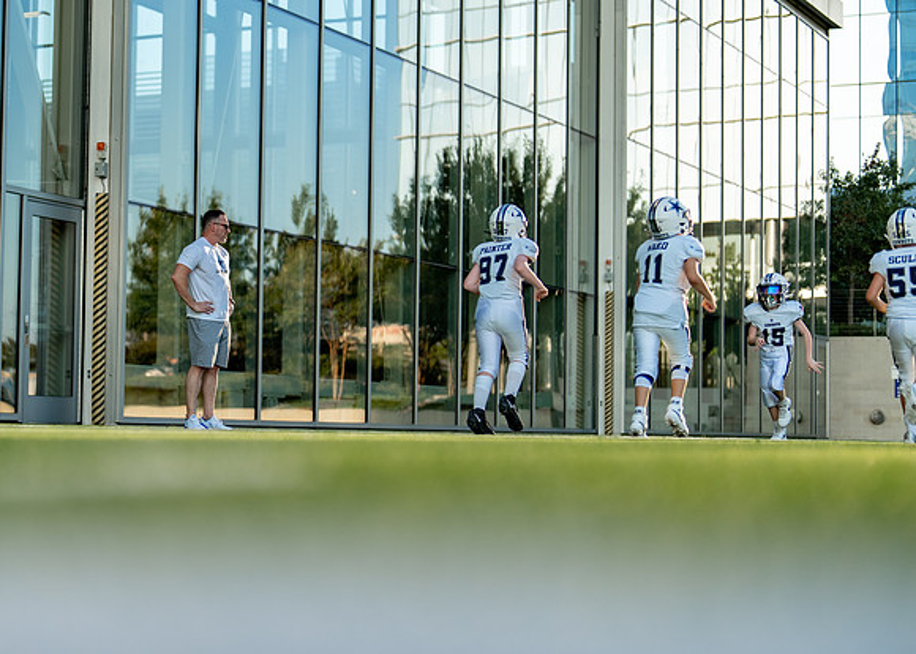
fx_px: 2101
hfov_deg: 24.3
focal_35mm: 81
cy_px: 311
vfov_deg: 17.7
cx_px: 207
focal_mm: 50
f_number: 1.2
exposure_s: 1/2000
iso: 125
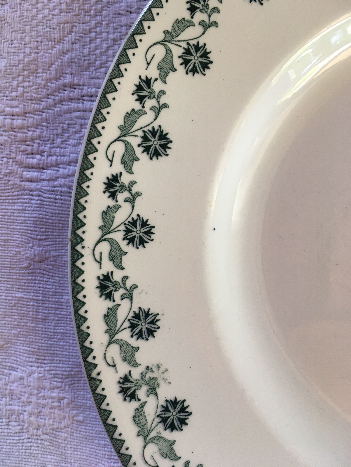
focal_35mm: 29
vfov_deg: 61.7
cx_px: 176
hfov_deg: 48.2
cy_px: 234
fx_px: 392
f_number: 2.2
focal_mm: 4.15
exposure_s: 1/33
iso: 50
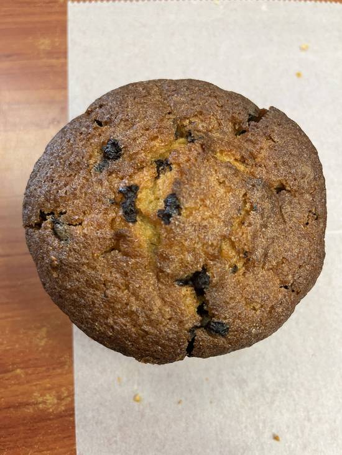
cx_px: 171
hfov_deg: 53.1
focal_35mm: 26
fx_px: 342
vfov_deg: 67.3
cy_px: 228
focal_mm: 5.1
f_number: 1.6
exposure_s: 1/60
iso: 100
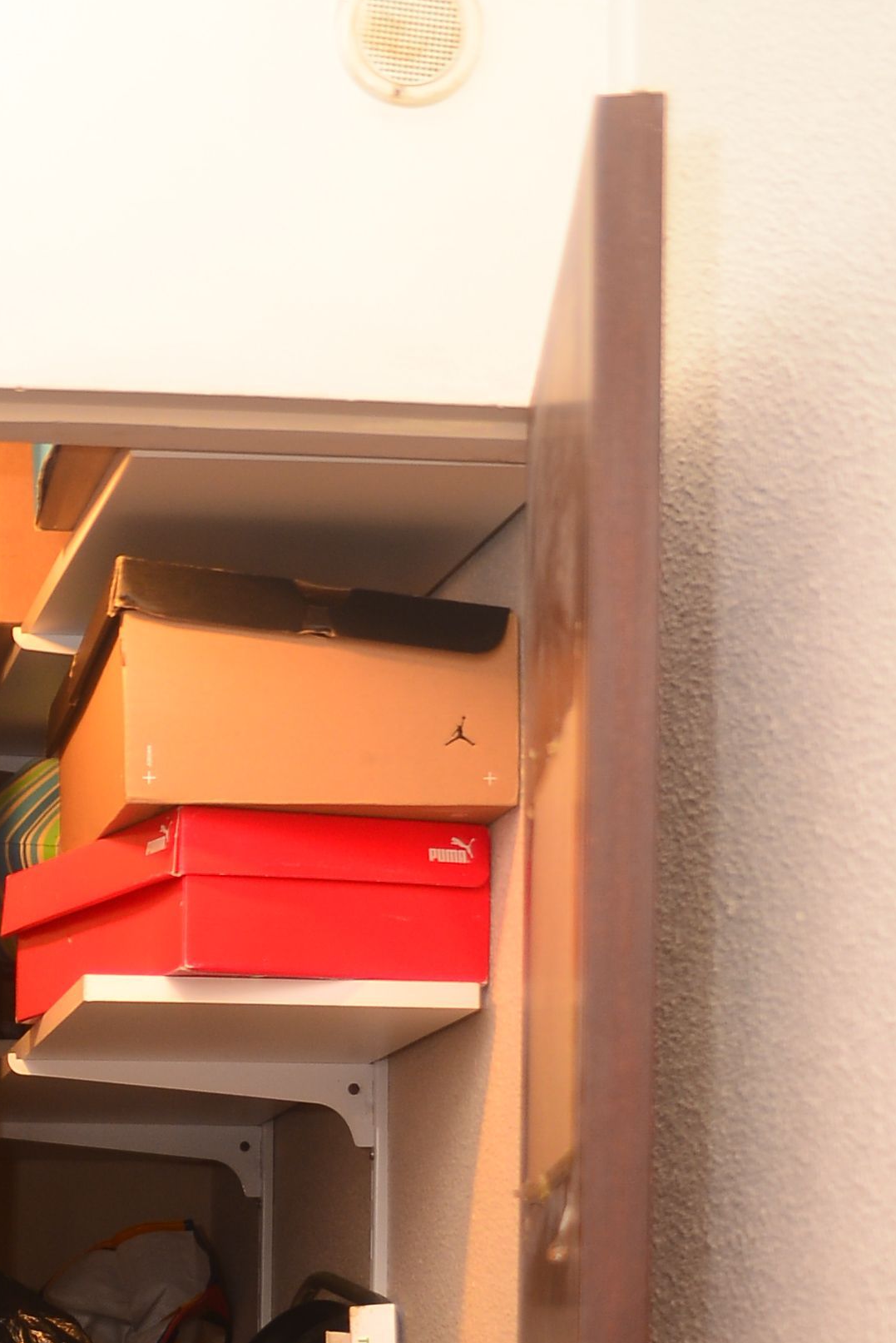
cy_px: 1755
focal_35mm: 179
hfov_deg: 7.6
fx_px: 6675
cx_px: -264
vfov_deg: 11.2
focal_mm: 48
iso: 200
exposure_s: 1/100
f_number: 2.8
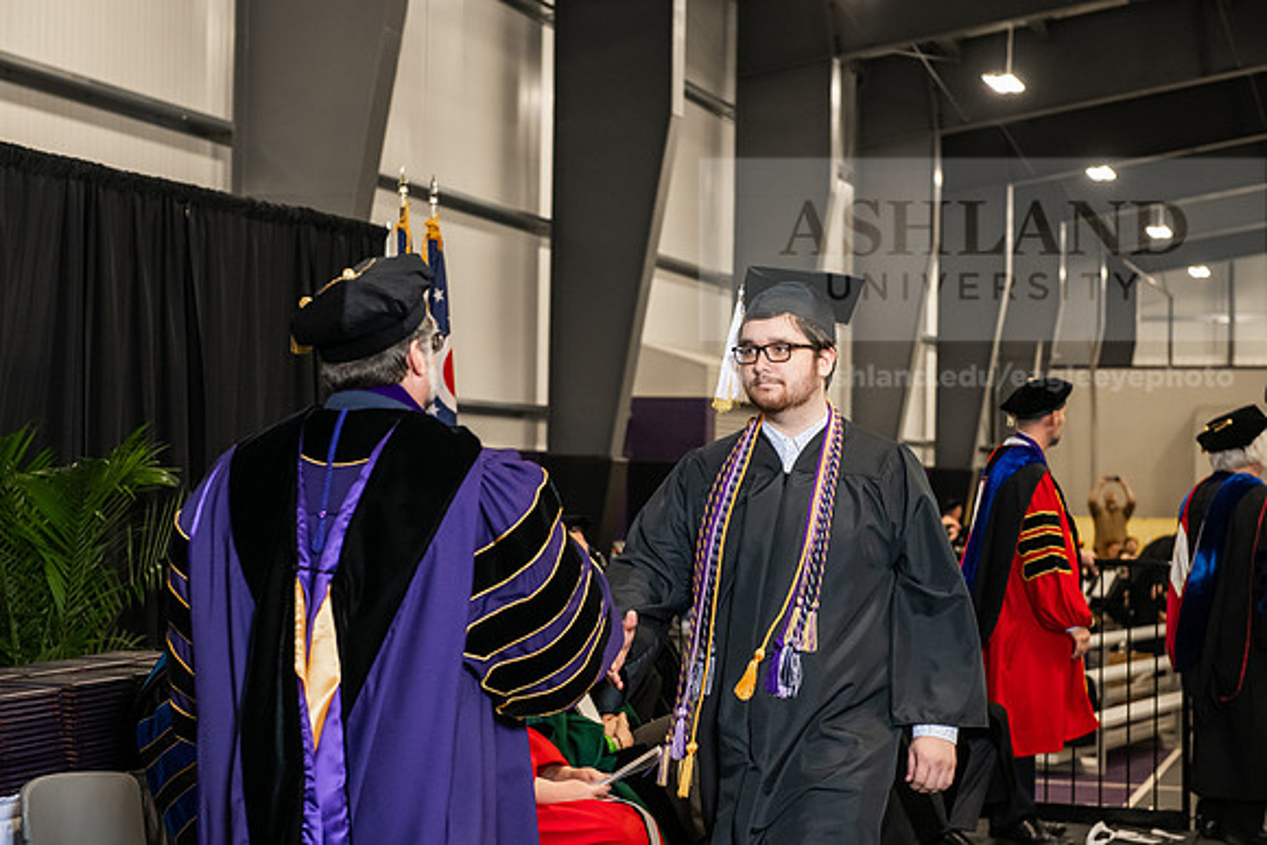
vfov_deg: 19.5
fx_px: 2464
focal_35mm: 70
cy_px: 422
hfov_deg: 28.8
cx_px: 634
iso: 2500
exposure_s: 1/200
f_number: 5
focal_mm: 70
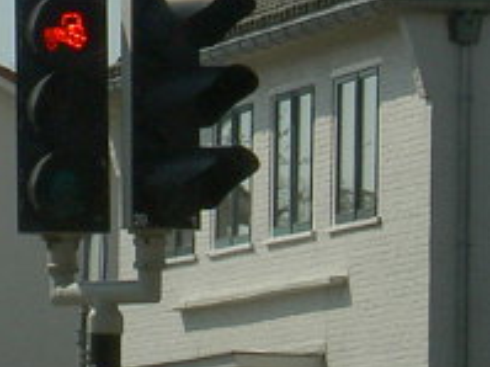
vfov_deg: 6.0
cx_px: -5
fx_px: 3480
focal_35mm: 246
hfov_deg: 8.0
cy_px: 76
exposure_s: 1/250
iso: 50
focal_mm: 16.8
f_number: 8.3
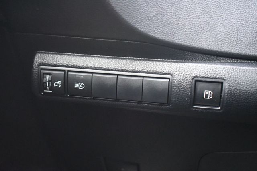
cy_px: 86
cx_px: 128
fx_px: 371
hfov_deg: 38.2
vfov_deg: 26.0
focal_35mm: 52
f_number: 4.5
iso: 7200
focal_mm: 35
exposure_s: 1/60
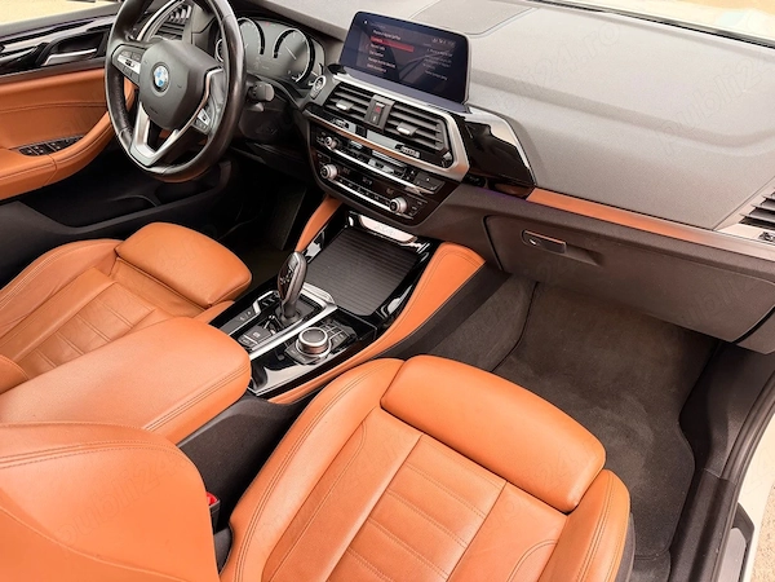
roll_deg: -1.1
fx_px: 537
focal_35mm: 24
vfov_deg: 56.8
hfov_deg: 71.6
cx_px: 388
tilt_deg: -36.4
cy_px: 291
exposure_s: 1/101
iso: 200
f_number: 1.78
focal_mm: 6.76
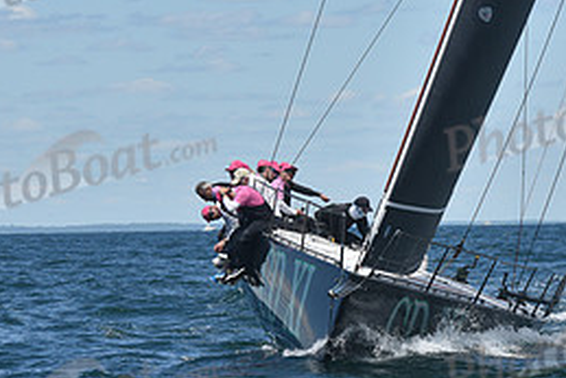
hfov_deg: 4.6
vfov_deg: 3.1
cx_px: 332
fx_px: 7047
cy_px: 259
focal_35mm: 448
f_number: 10
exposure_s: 1/800
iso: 250
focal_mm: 200
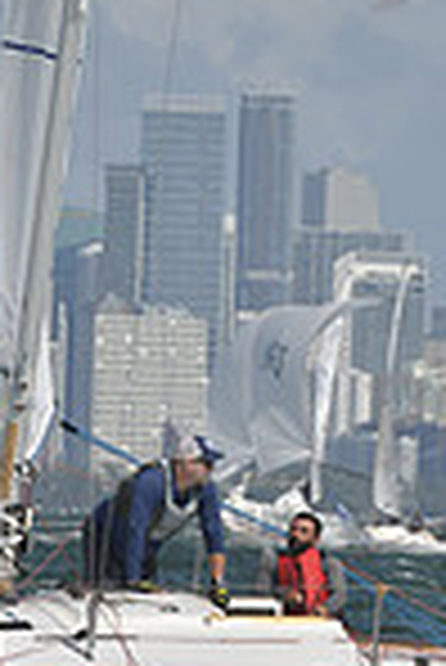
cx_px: 133
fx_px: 14497
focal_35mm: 782
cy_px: -274
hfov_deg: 1.8
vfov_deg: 2.6
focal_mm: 200
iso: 280
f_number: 9
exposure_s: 1/1250
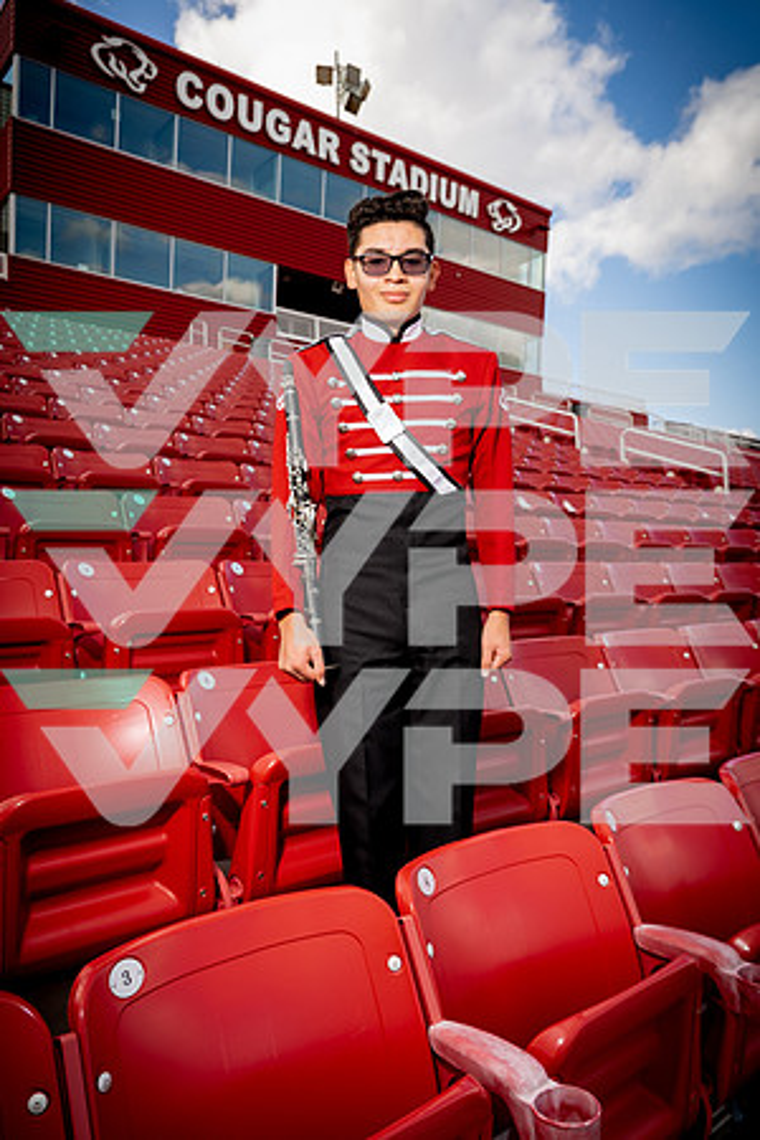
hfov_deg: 49.6
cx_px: 380
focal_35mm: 26
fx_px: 823
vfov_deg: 69.4
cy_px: 570
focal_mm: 26
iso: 100
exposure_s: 1/250
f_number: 5
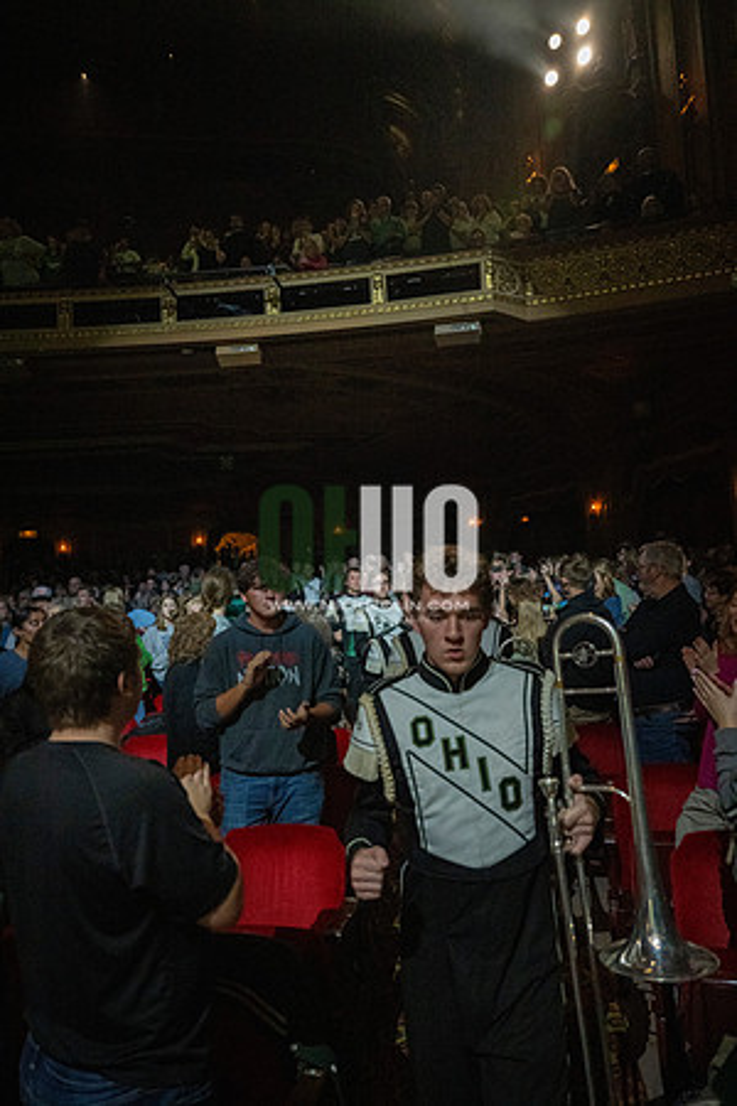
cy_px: 553
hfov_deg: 53.1
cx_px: 368
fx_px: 737
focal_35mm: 24
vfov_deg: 73.7
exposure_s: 1/500
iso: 12800
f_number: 2.8
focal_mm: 24
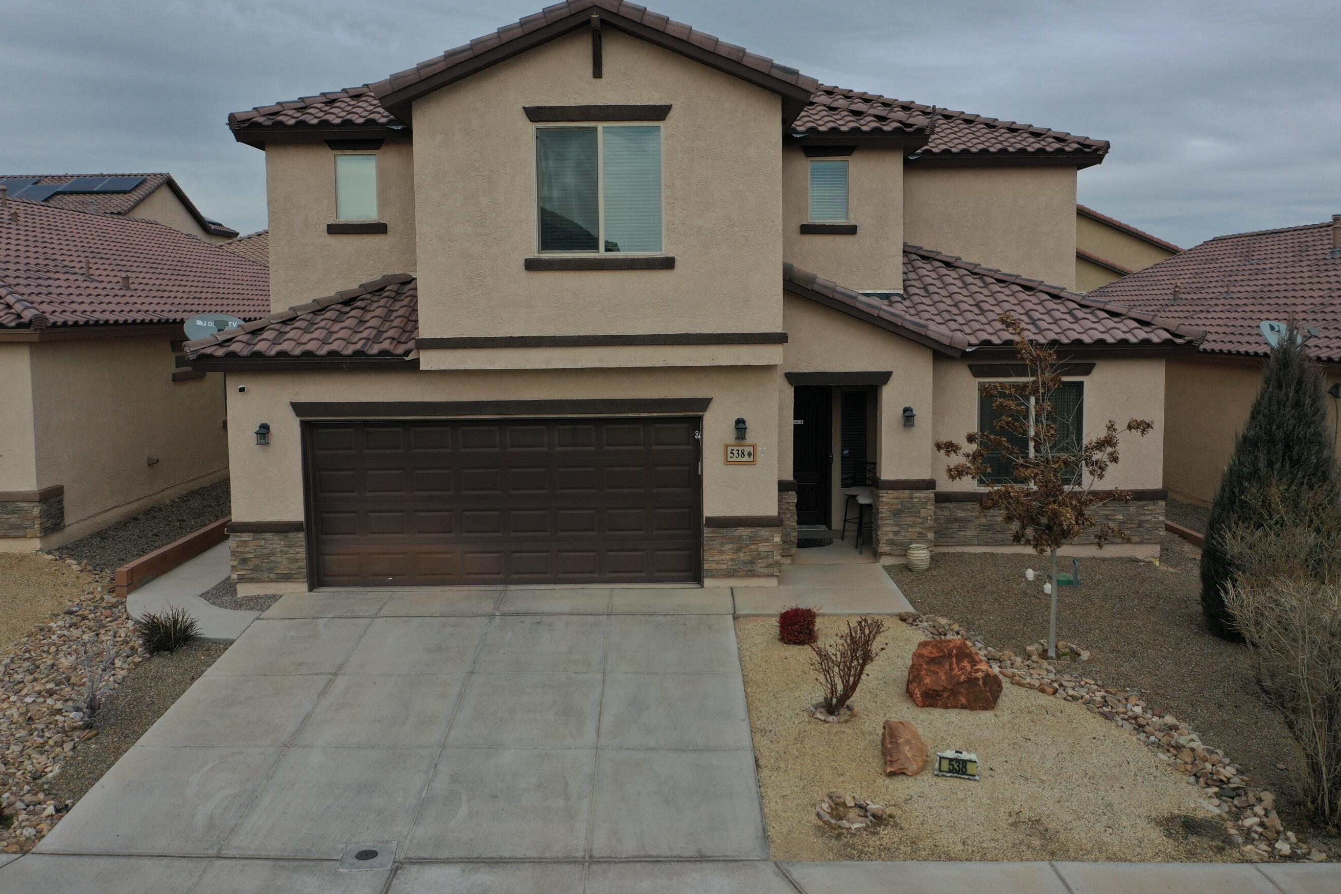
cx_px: 658
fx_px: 1192
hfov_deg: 58.7
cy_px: 412
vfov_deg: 41.1
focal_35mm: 32
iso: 100
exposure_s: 1/2500
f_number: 2.8
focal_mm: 10.26
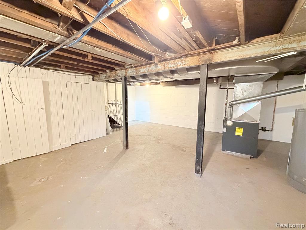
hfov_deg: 102.1
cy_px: 115
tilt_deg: -7.8
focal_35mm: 14
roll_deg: -0.4
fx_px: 124
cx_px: 153
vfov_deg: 85.7
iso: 800
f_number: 2.2
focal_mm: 2.22
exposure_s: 1/60
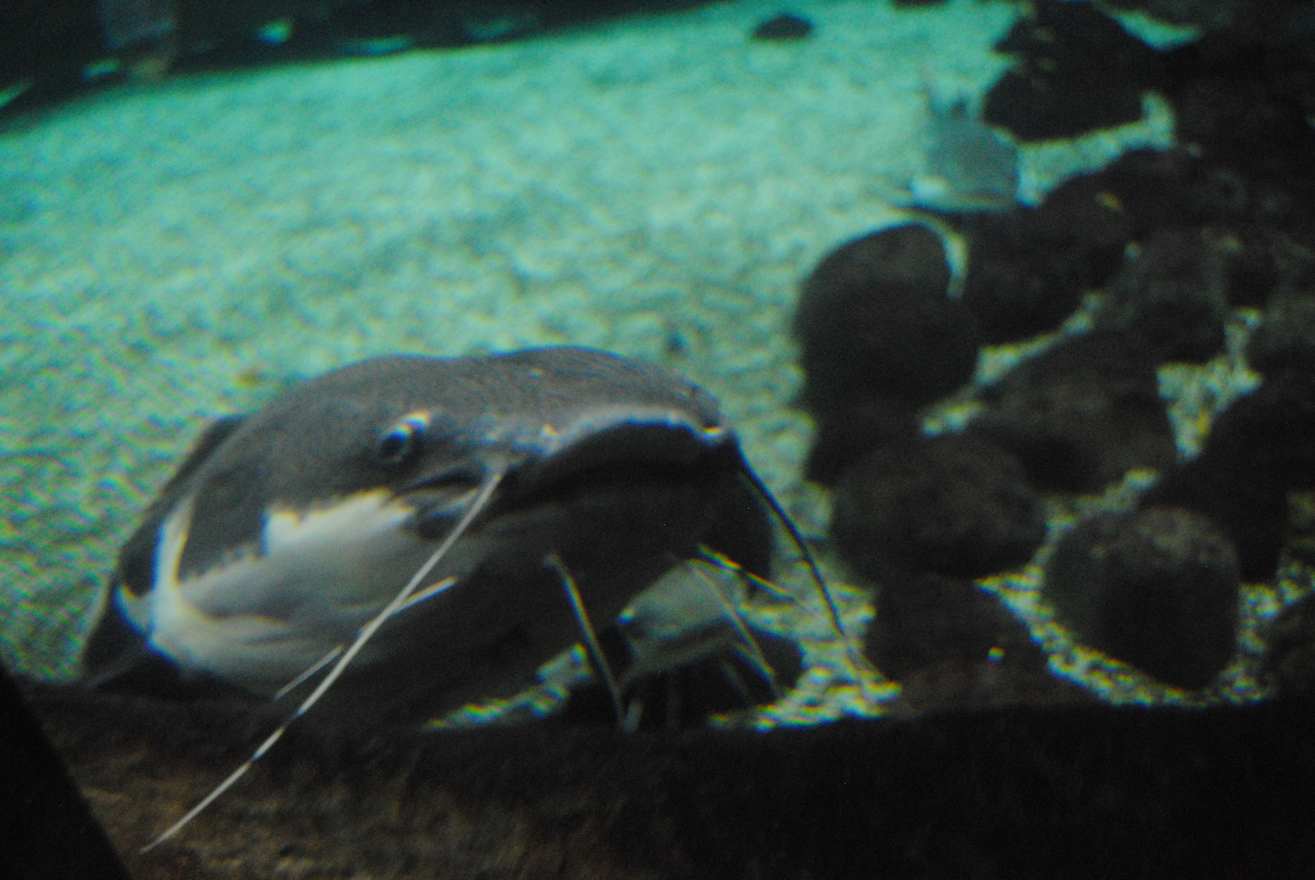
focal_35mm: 36
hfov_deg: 53.1
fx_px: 1317
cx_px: 658
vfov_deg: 37.0
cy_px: 440
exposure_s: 1/40
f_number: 4
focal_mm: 24
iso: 1600
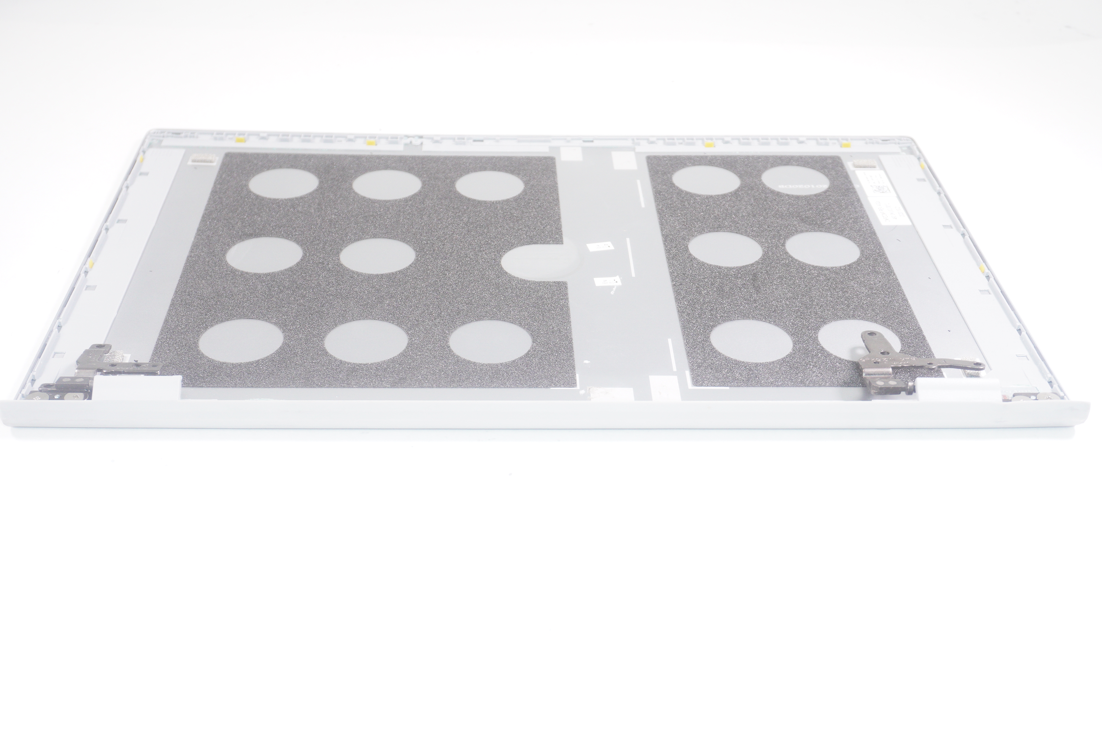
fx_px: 1330
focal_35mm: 44
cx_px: 551
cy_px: 366
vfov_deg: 30.8
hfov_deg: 45.0
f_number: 6.3
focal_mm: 29
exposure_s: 1/160
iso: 640
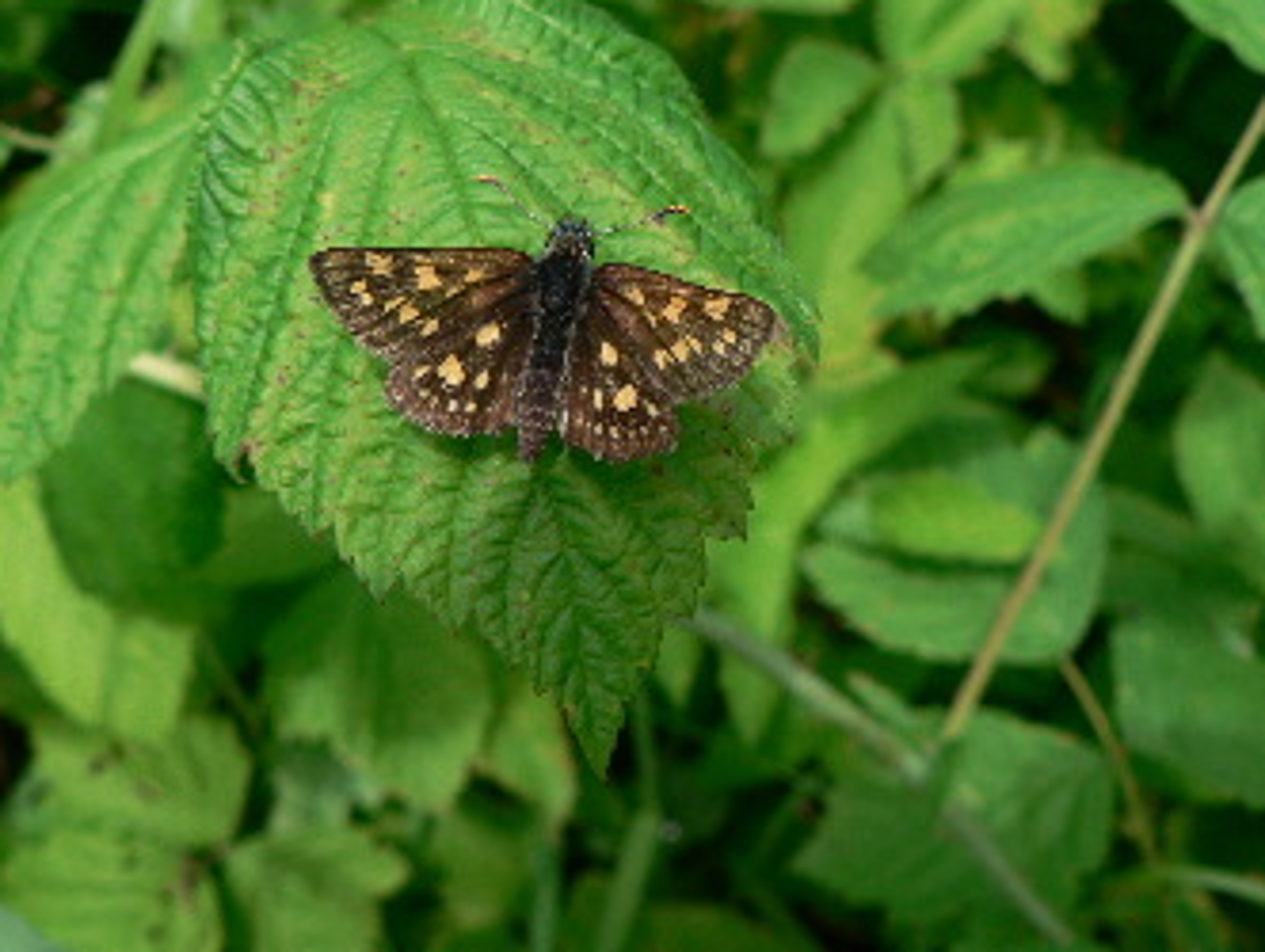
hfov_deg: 40.3
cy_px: 350
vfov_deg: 30.8
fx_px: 1720
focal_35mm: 47
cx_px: 564
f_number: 4
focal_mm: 6
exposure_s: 1/320
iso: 80
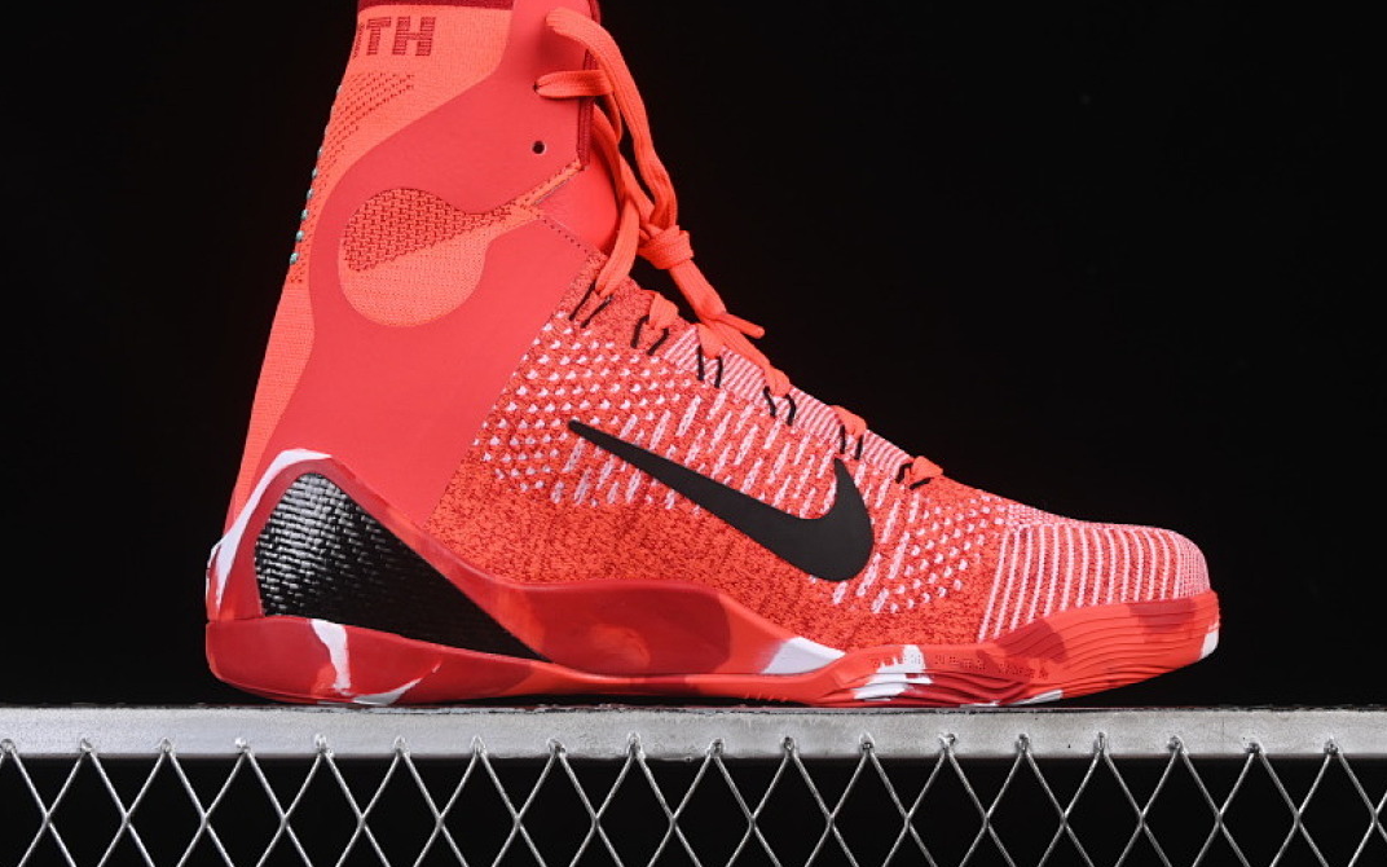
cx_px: 695
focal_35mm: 77
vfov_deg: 16.9
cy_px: 417
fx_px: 2911
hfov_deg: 26.8
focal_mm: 50
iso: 160
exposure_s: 1/80
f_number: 8
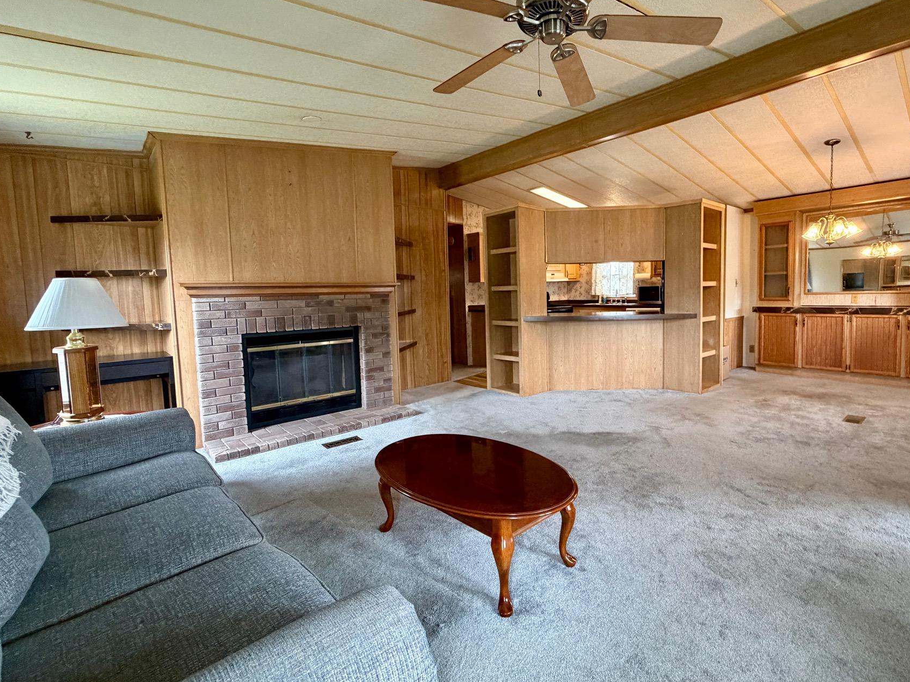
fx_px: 447
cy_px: 323
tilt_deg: -3.9
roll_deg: +1.9
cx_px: 521
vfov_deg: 74.7
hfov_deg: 90.4
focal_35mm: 17
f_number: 2.2
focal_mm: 2.22
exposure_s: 1/60
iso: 500
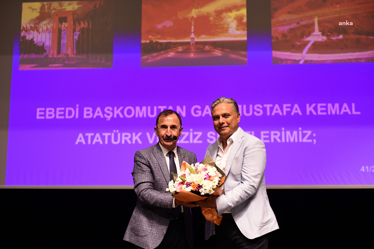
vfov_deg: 26.0
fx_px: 540
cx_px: 187
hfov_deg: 38.2
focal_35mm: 52
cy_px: 124
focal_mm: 52
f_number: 2.8
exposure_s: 1/320
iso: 3200
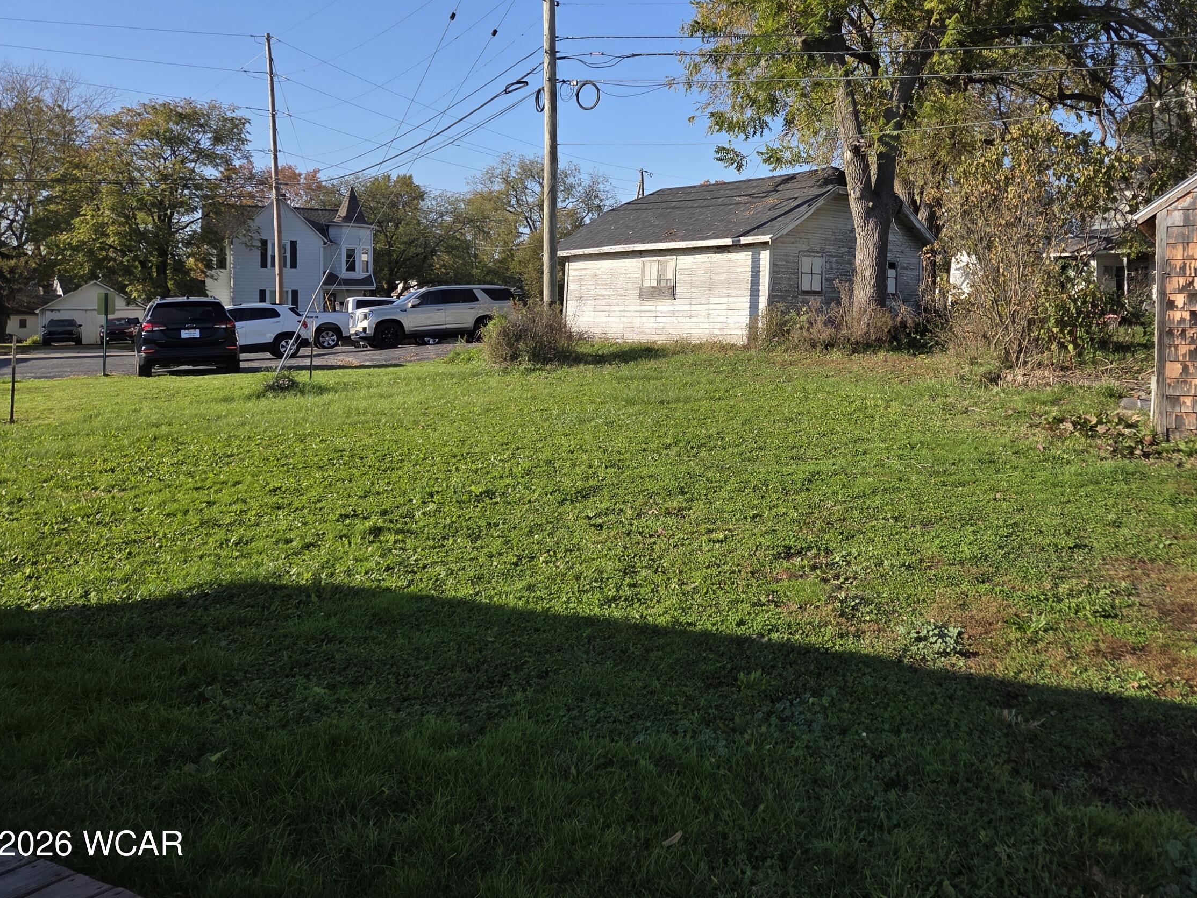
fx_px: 1072
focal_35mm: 31
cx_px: 776
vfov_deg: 44.7
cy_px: 294
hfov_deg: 57.3
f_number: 1.8
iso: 80
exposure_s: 1/3707
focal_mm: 5.4
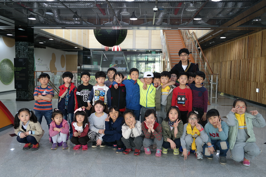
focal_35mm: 30
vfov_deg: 43.6
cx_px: 133
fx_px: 222
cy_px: 88
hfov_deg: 61.9
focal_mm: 20
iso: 400
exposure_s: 1/40
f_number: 3.5
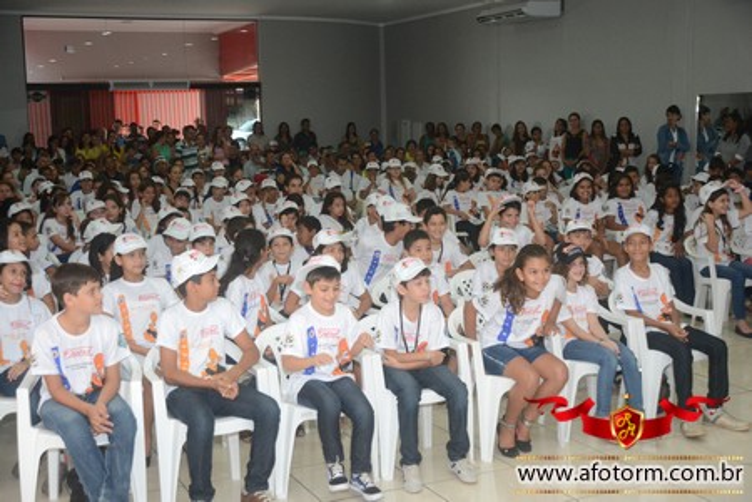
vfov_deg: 28.1
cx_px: 376
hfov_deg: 41.1
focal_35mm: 48
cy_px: 251
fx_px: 1003
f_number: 4.2
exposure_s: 1/125
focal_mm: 32
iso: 1600
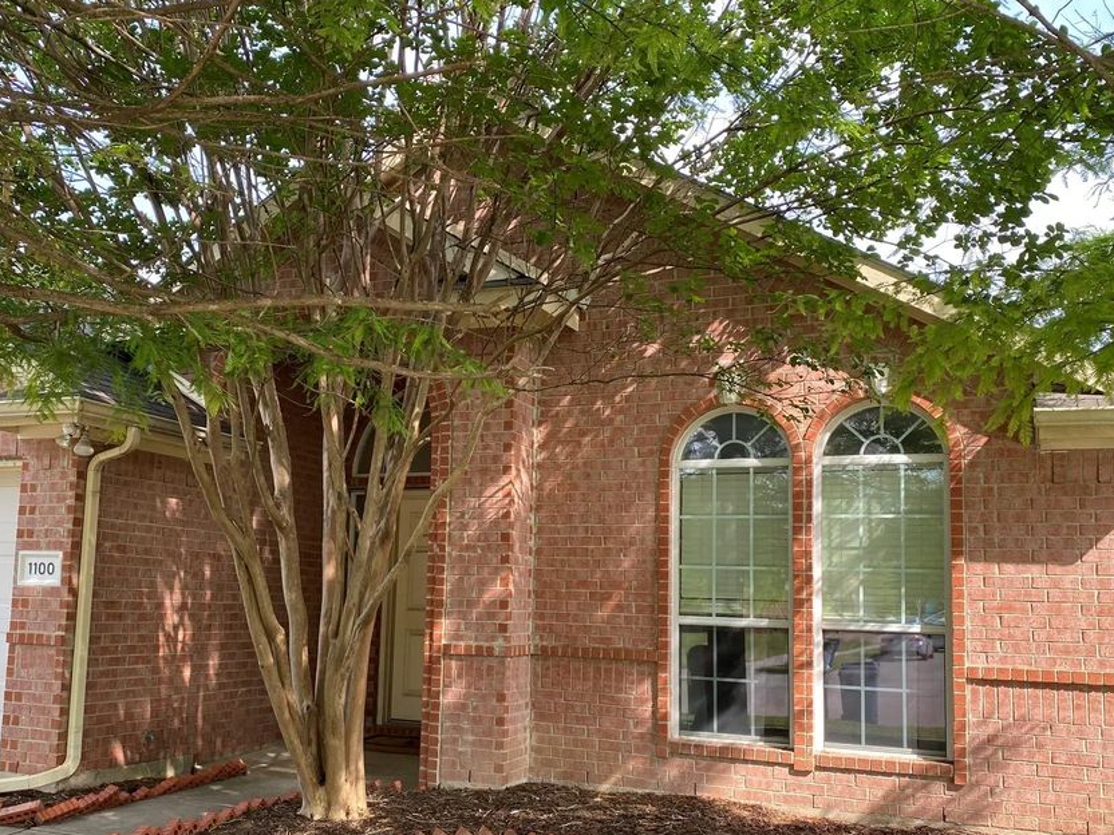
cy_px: 484
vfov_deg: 44.0
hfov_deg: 56.8
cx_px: 526
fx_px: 1030
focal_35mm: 32
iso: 32
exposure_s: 1/257
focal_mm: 4.25
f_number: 1.8
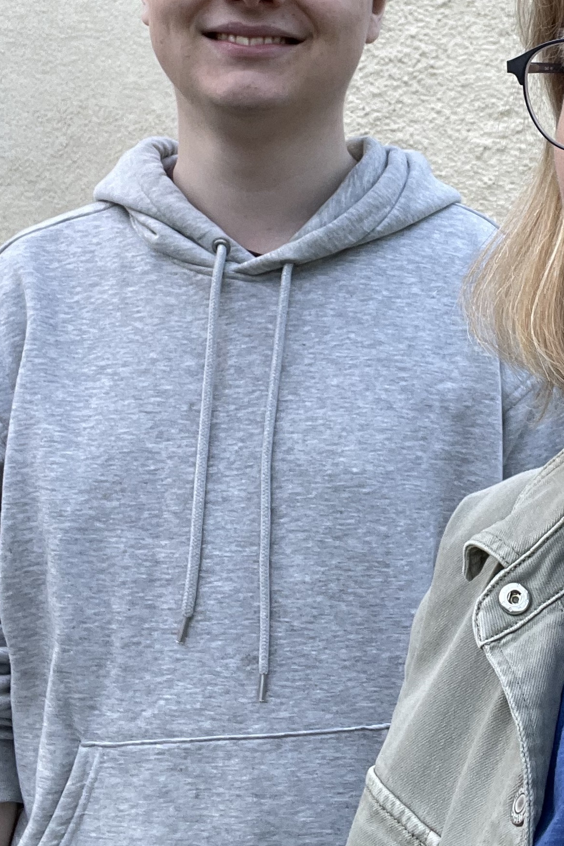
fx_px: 1292
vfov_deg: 35.3
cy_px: 188
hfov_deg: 24.1
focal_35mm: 55
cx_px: 472
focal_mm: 2.71
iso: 100
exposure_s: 1/109
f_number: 2.2
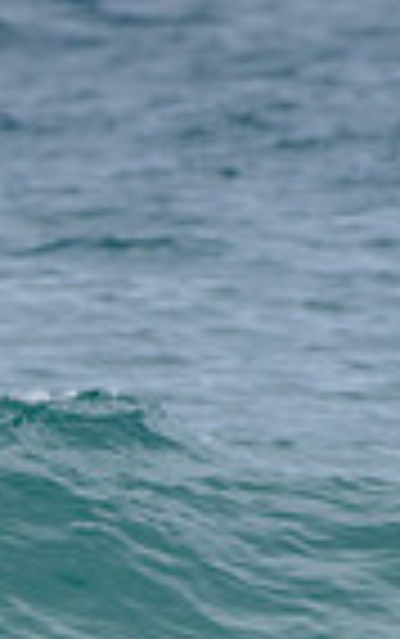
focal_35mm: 2543
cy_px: 595
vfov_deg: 0.8
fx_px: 44266
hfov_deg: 0.5
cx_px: -657
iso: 110
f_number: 5.6
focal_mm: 500
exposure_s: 1/2000
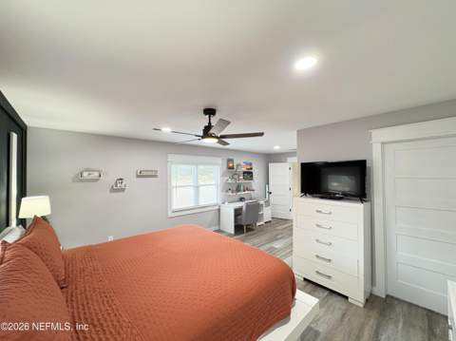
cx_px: 228
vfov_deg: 85.6
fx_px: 184
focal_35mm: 14
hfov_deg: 102.1
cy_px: 170
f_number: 2.2
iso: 400
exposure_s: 1/60
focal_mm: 2.22
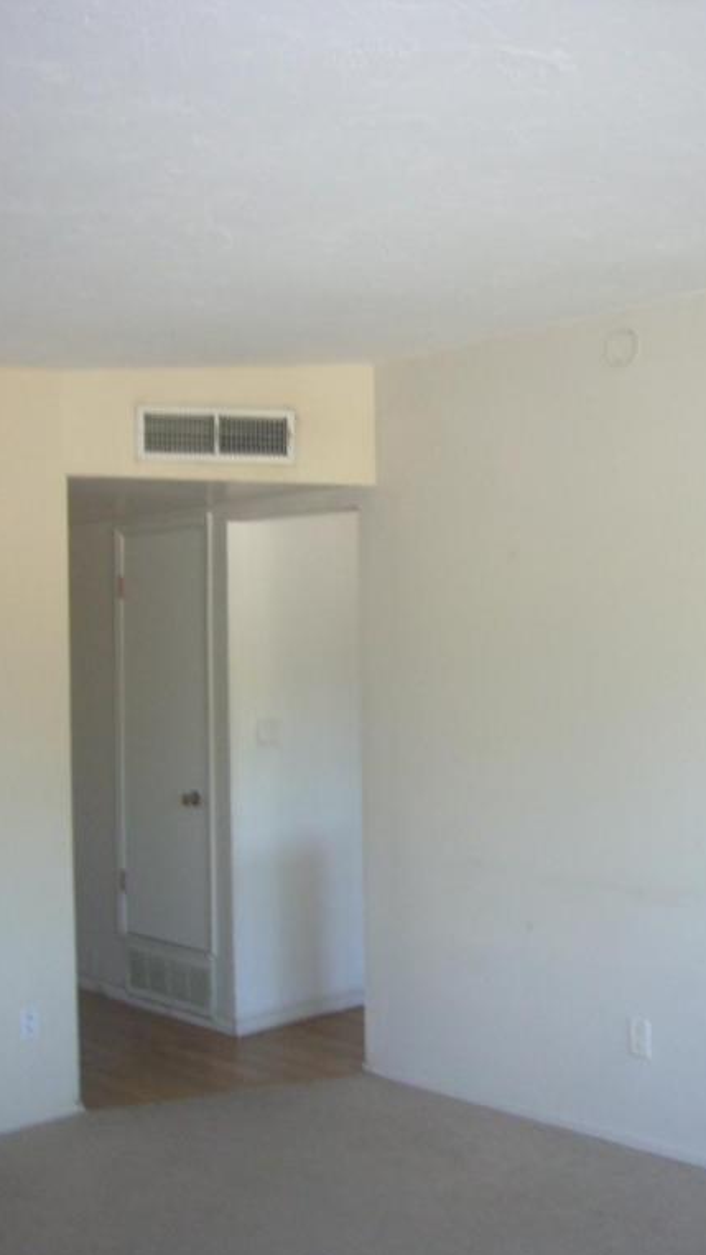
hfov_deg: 28.6
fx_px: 1364
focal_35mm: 41
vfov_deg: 49.4
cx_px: 520
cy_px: 631
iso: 100
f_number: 2.8
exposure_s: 1/30
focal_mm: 4.6
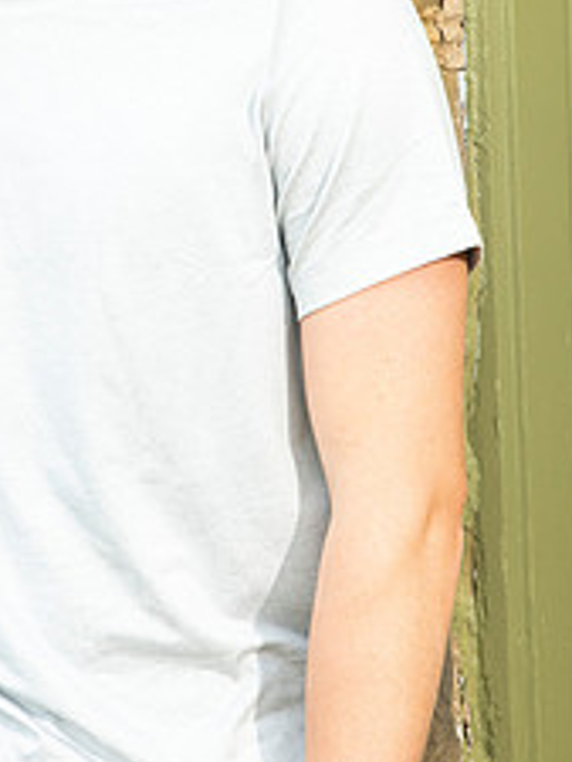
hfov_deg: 11.8
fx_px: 2751
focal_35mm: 125
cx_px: 95
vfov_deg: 15.7
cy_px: 193
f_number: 5.6
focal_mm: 65
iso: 320
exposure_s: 1/160
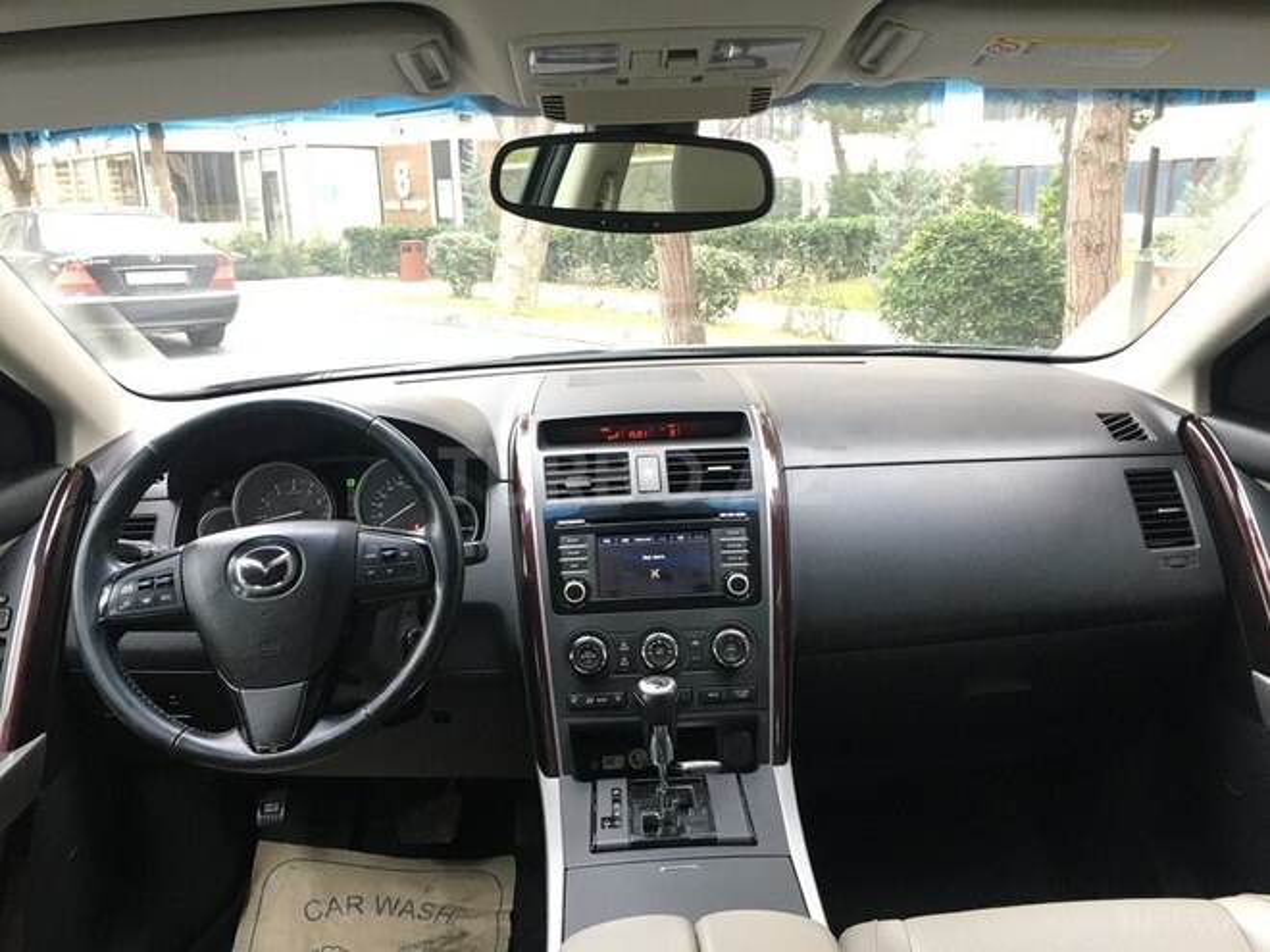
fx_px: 1064
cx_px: 635
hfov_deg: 61.7
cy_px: 476
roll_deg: +1.2
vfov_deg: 48.2
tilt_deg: -12.6
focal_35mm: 29
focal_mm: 4.15
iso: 50
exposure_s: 1/33
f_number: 2.2
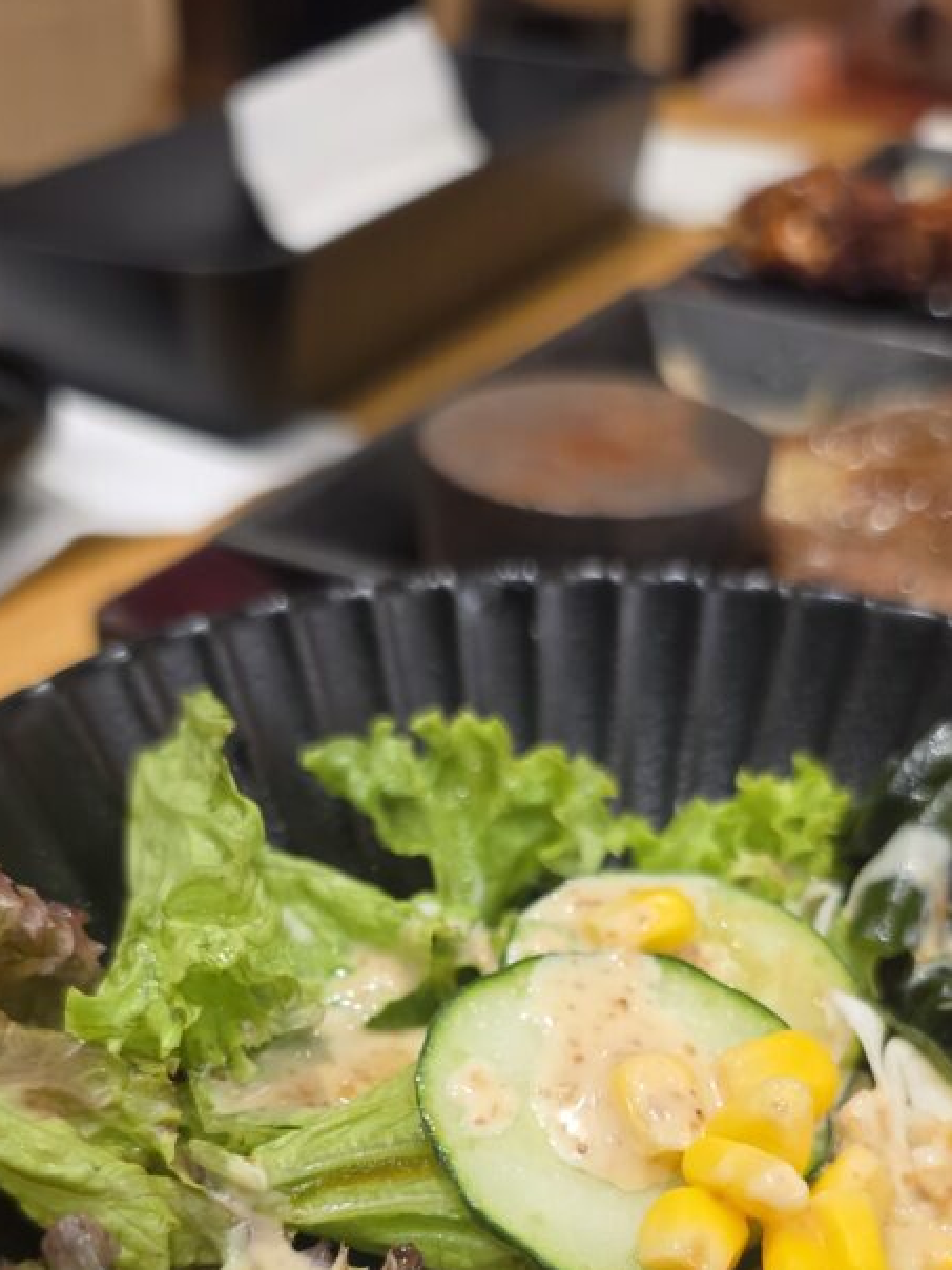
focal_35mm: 39
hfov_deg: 36.7
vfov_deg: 44.8
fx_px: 1430
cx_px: 559
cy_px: 1064
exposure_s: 1/100
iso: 250
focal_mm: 6.5
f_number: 1.4
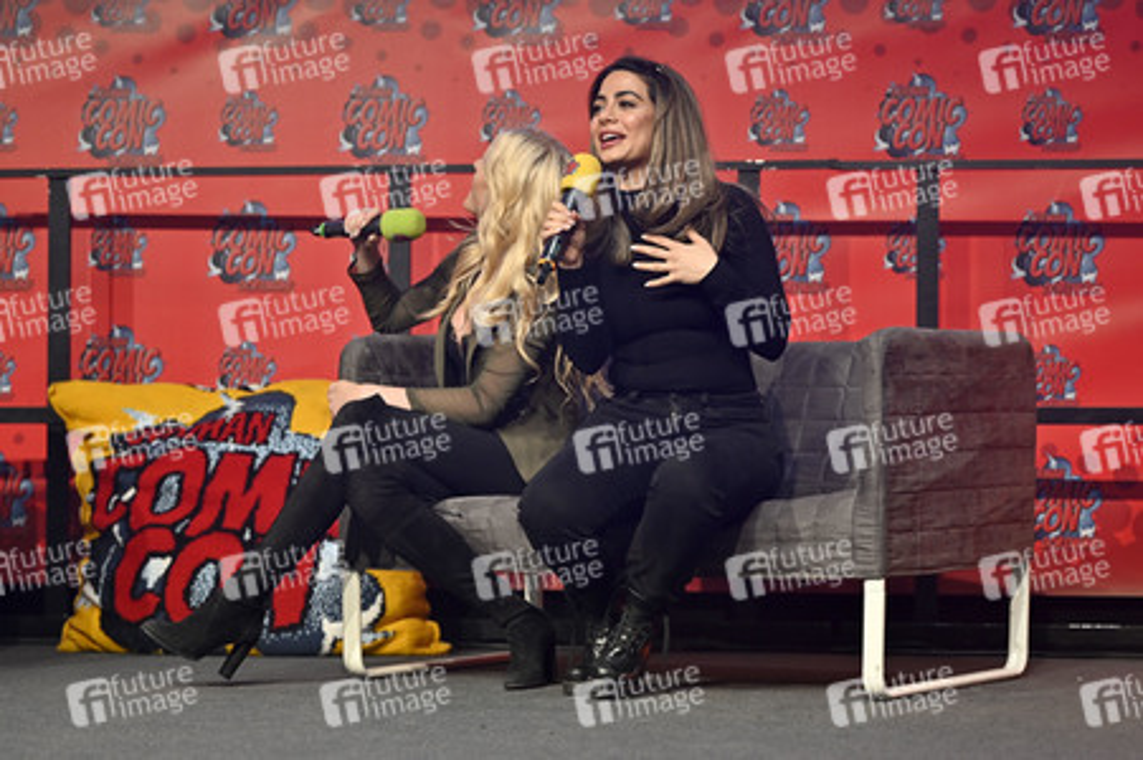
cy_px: 380
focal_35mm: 89
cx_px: 572
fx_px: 2824
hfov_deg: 22.9
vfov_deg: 15.3
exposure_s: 1/400
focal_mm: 89
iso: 800
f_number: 2.8
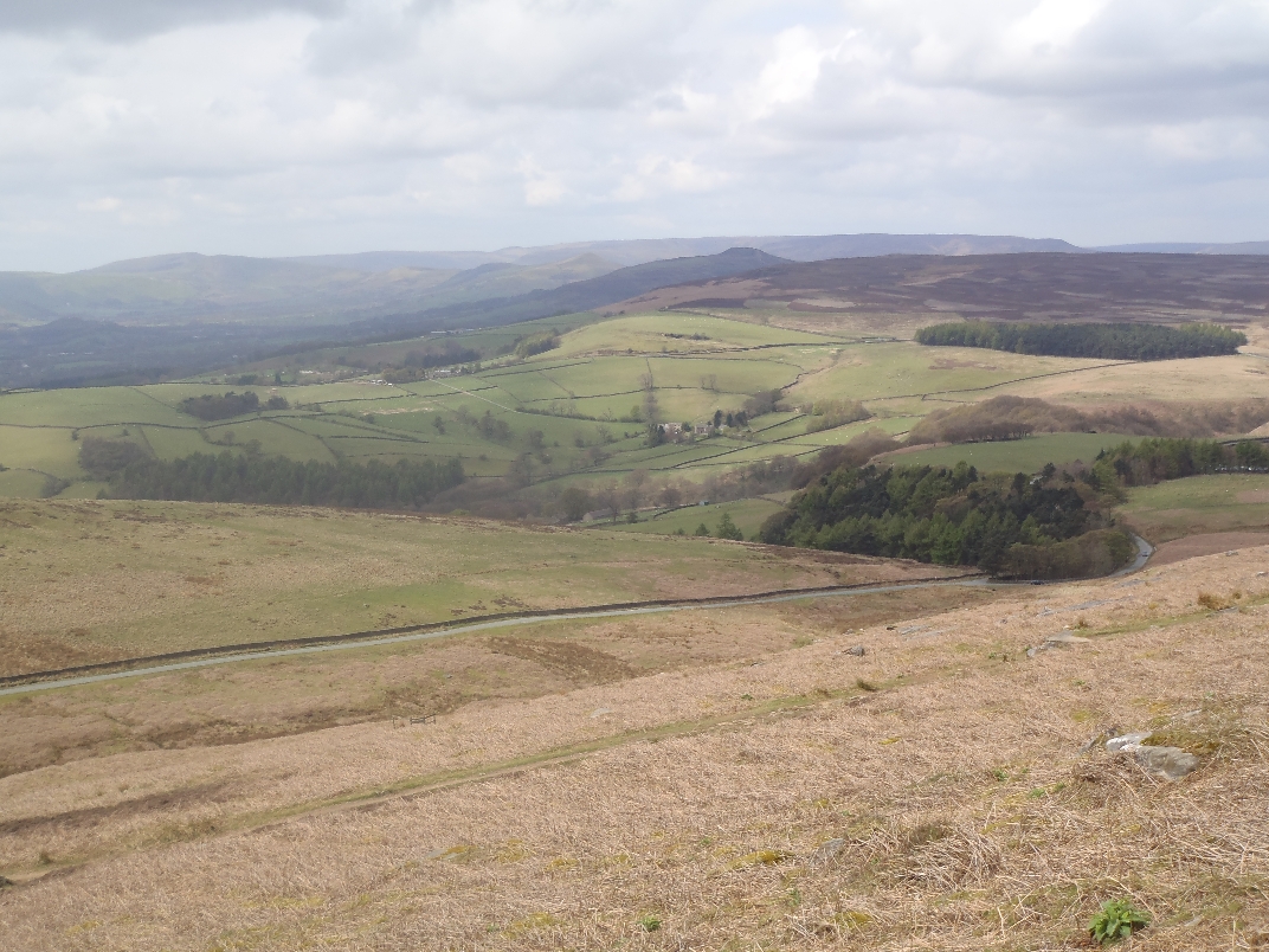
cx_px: 634
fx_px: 1796
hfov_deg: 38.9
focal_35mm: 49
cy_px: 476
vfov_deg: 29.7
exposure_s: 1/250
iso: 80
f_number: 5.6
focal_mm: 8.89
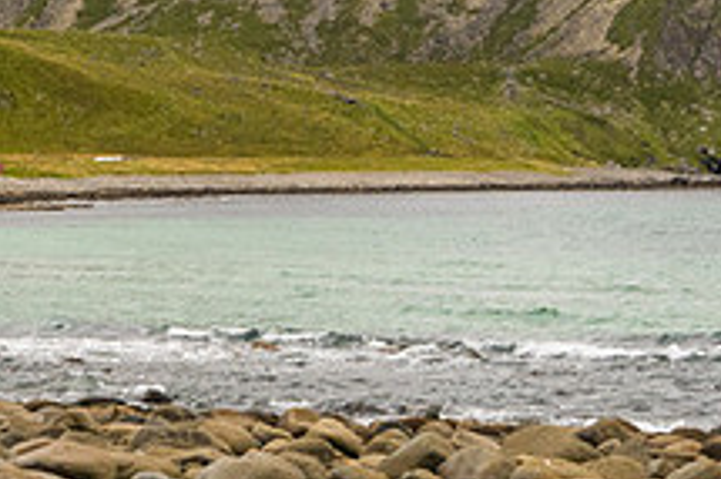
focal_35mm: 138
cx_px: -117
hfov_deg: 14.5
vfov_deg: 9.9
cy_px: 449
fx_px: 2762
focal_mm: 26
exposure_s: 1/30
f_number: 10
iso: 200
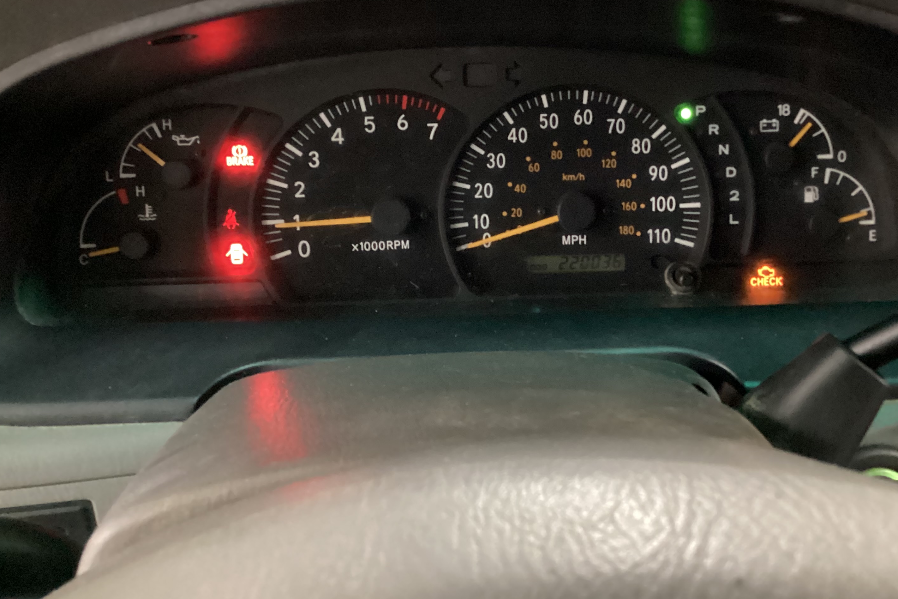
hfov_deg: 51.8
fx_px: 923
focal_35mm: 37
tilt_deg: -32.7
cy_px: 256
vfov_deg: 35.9
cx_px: 496
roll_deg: -0.6
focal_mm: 3.3
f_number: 2.4
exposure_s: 1/15
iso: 800
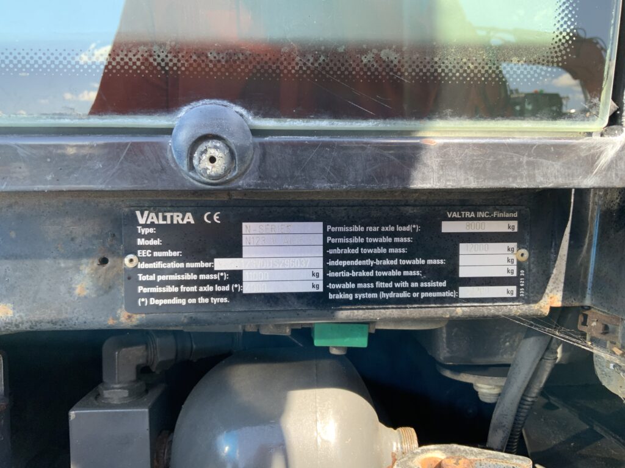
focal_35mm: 29
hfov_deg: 61.7
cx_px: 312
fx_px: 524
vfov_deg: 48.2
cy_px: 234
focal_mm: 3
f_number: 1.8
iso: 20
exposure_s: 1/122
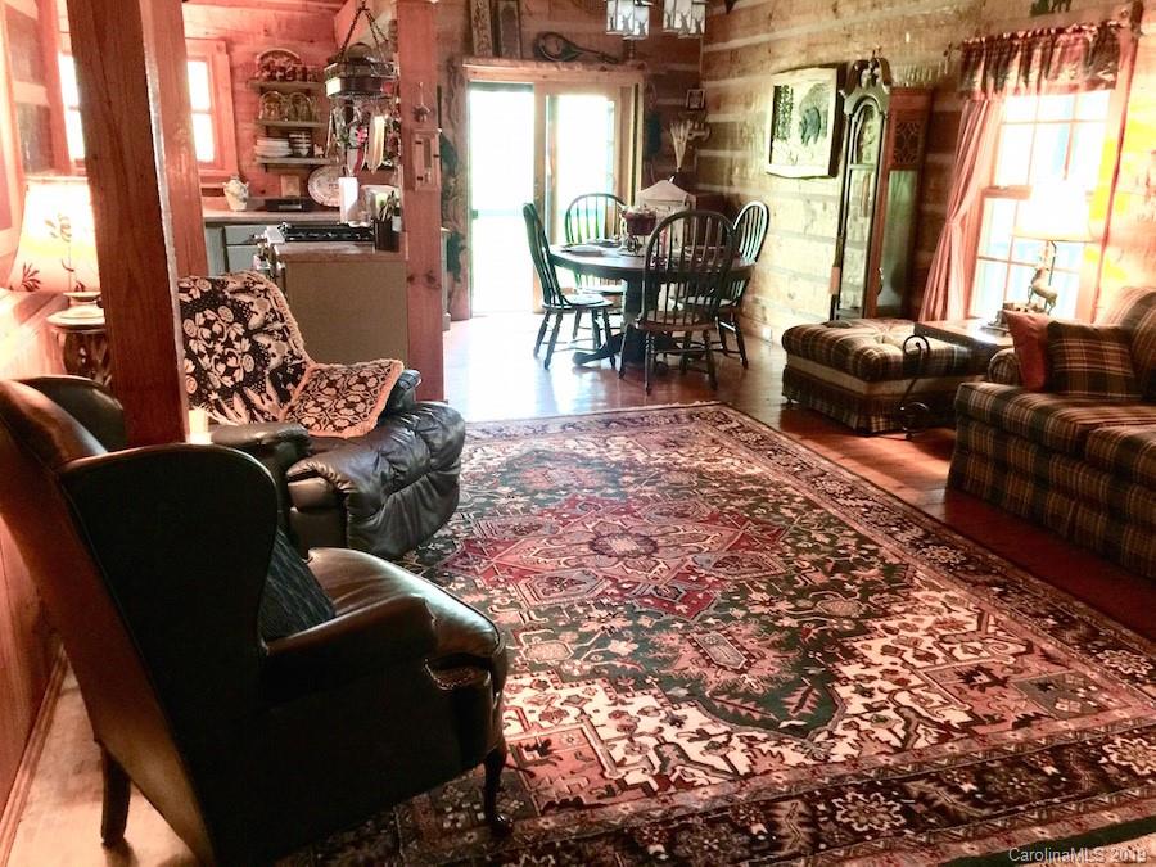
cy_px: 434
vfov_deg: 48.2
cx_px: 578
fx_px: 968
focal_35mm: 29
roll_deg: -1.6
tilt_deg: -16.0
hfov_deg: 61.7
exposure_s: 1/4
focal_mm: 4.15
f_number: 2.2
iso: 64
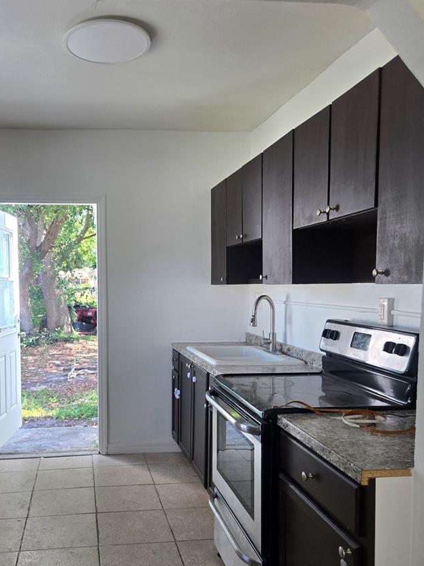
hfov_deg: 42.3
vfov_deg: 55.2
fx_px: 539
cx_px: 139
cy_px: 316
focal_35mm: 33
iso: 100
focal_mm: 5.4
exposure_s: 1/180
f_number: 1.8
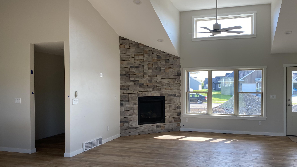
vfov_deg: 35.6
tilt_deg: -2.9
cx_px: 164
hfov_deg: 59.4
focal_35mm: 33
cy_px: 88
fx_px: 260
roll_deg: -0.2
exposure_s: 1/132
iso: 32
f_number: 1.8
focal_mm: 4.25
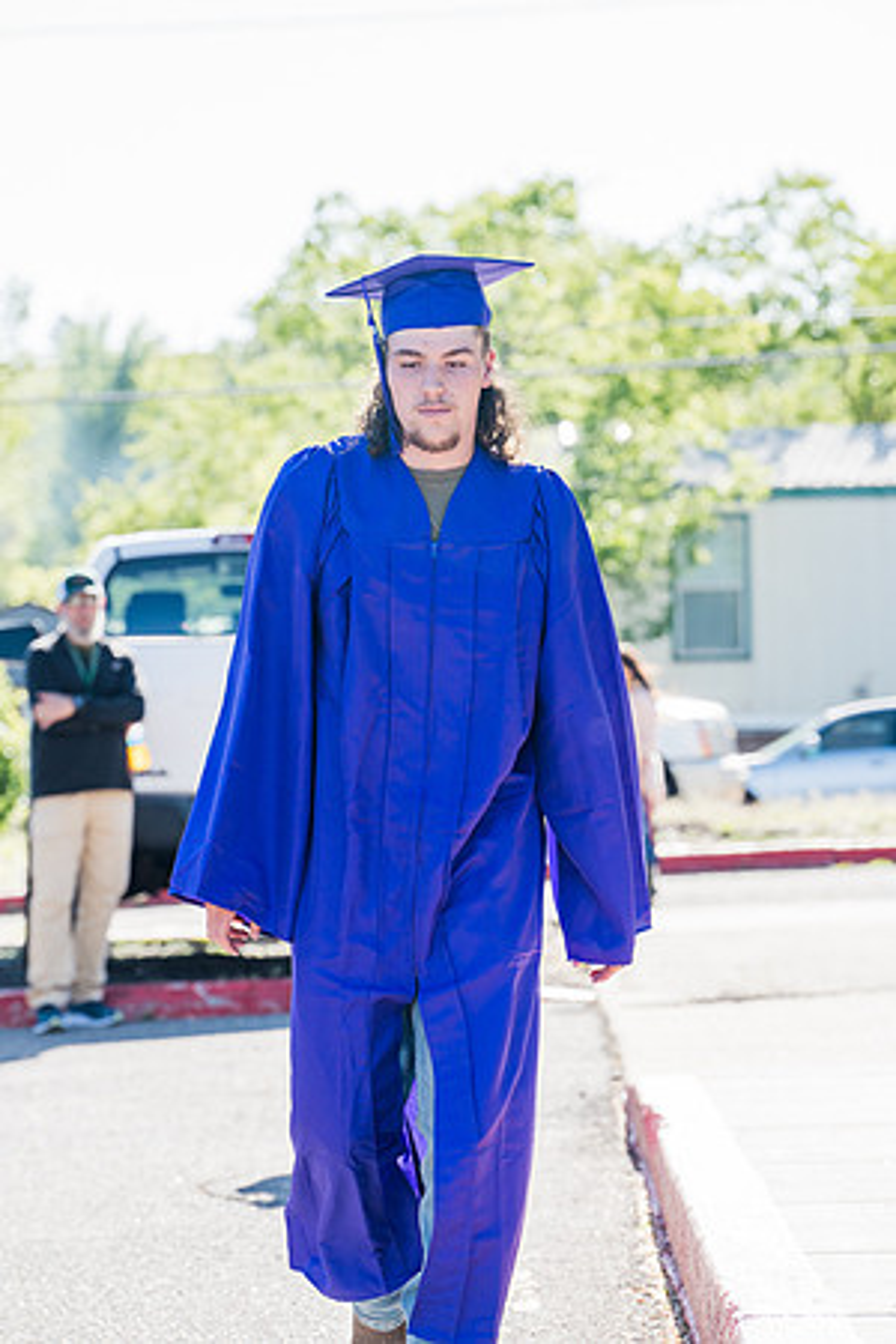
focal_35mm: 200
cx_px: 448
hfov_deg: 6.9
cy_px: 672
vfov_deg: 10.3
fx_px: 7466
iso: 400
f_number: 8
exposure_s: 1/250
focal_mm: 200
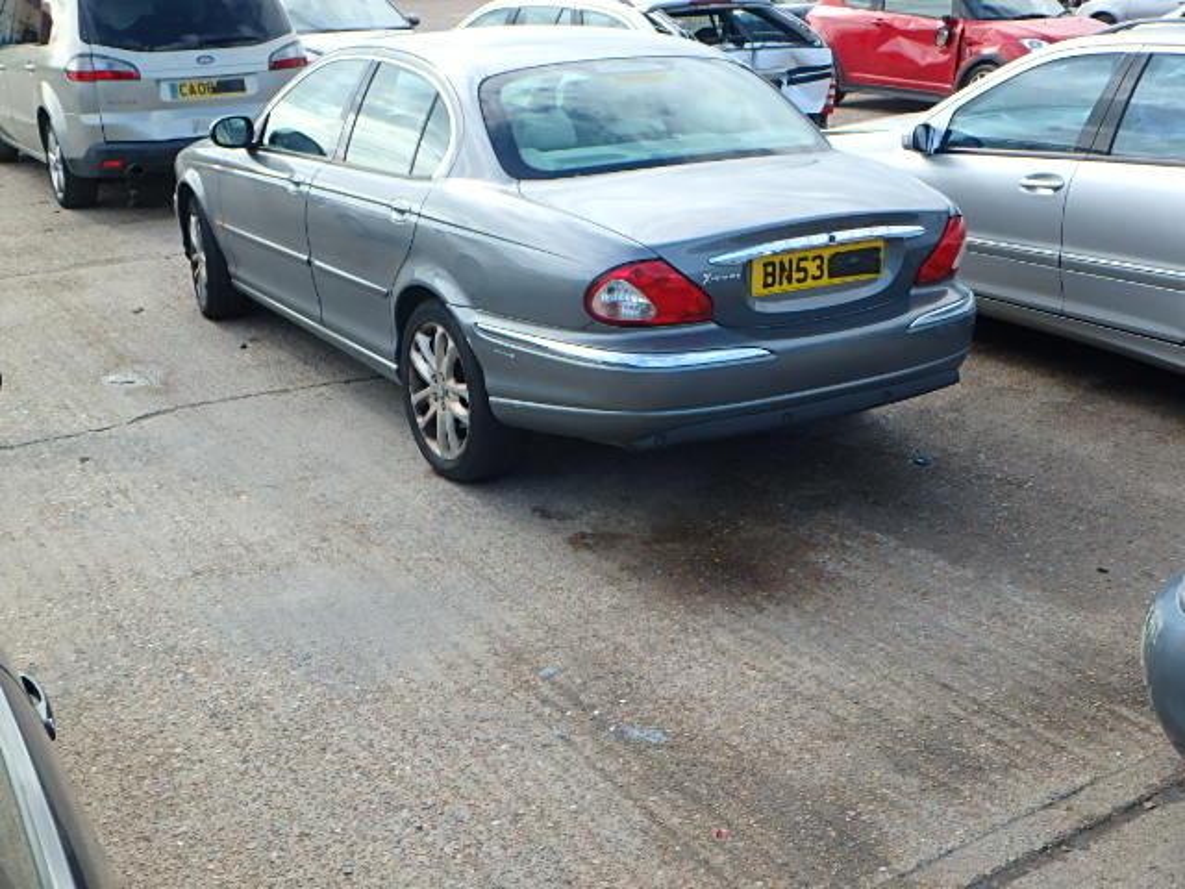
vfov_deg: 36.8
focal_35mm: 39
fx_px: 1335
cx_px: 592
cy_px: 444
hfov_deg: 47.9
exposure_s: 1/200
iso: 125
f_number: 5.1
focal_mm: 6.9
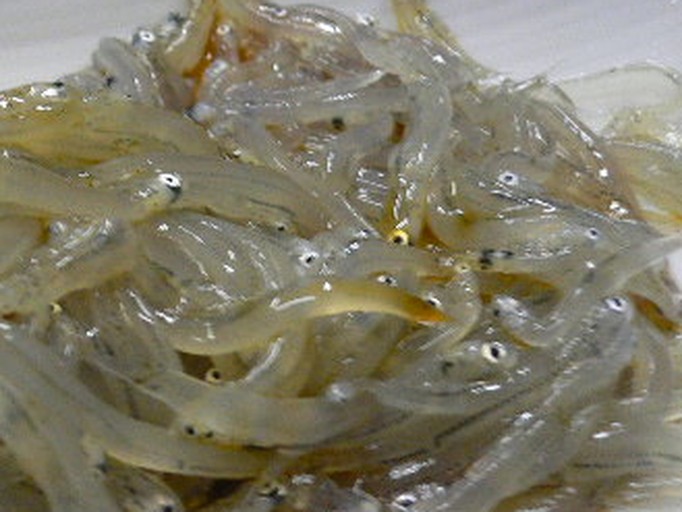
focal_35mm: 68
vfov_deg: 21.6
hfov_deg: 27.3
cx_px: 33
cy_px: 338
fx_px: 1340
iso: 200
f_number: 2.8
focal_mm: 5.8
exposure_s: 1/8
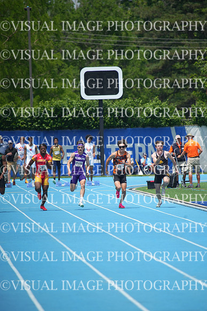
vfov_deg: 5.2
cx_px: 104
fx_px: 3448
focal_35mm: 400
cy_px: 156
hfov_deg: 3.4
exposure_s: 1/2000
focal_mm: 400
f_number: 5.6
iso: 400
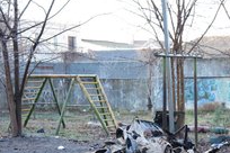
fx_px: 626
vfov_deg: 13.8
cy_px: 145
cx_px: 224
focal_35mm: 98
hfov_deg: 20.2
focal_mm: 50
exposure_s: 1/60
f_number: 4
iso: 200
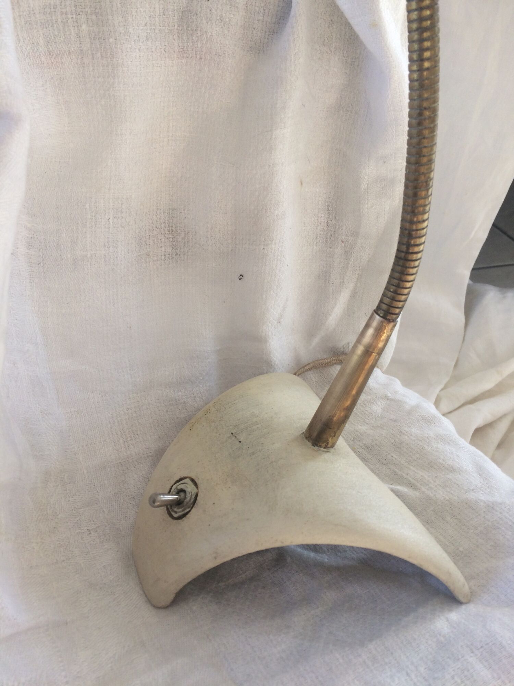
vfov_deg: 61.7
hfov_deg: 48.2
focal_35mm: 29
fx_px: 574
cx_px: 257
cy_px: 343
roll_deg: +0.0
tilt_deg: -37.8
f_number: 2.2
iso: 40
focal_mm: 4.15
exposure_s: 1/100
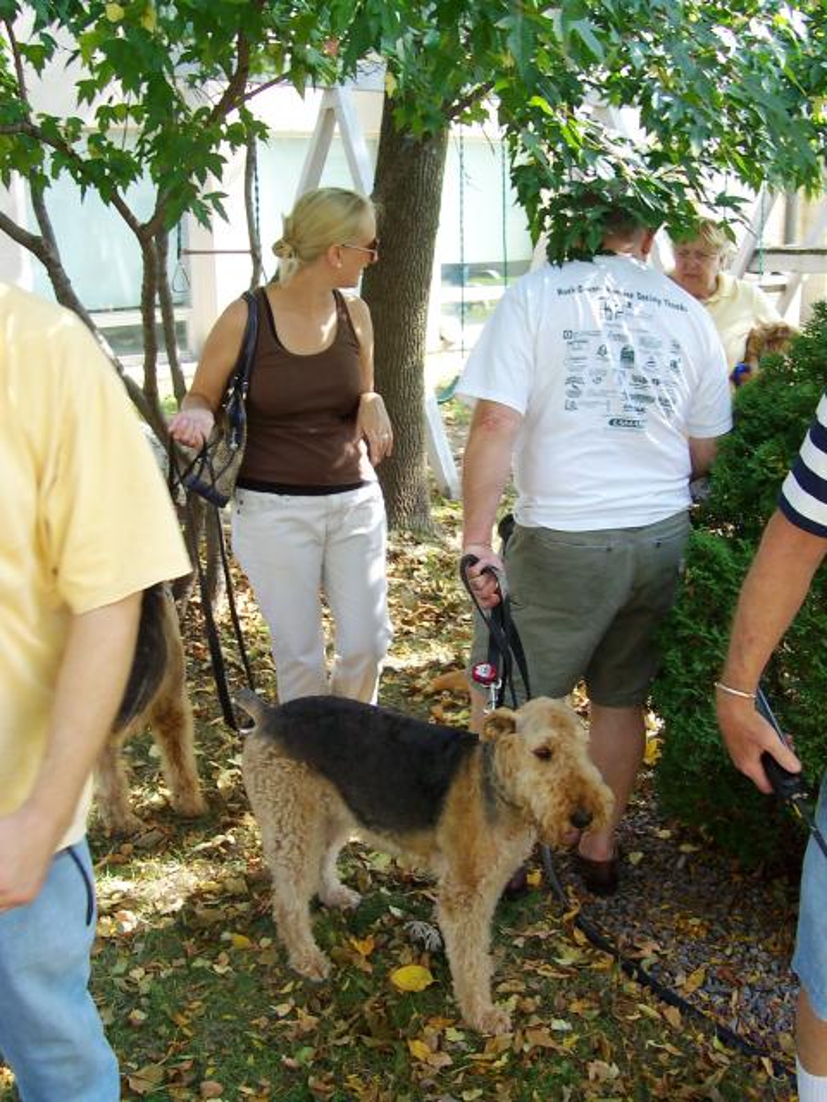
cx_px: 414
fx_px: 1179
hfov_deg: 38.7
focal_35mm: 37
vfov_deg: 50.1
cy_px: 551
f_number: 2.8
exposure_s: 1/90
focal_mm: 5.6
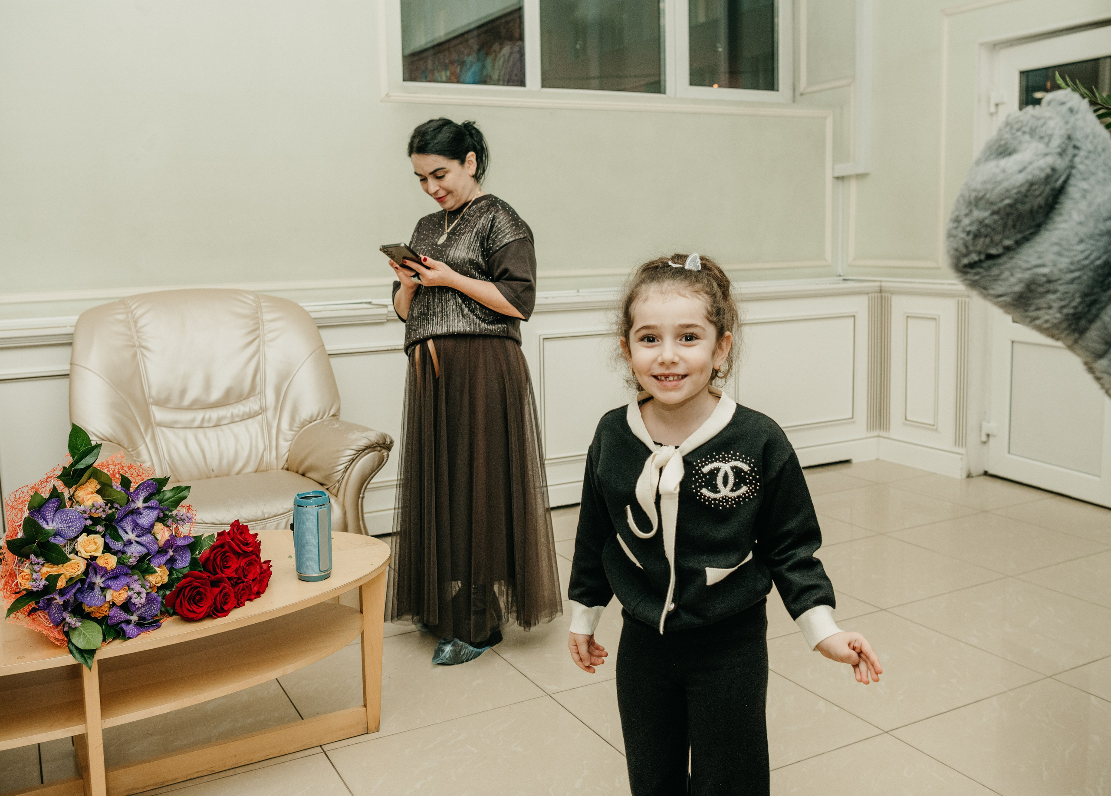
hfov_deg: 54.5
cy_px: 362
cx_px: 550
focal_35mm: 34
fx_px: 1078
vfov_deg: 40.5
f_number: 4.5
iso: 640
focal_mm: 29
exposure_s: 1/160
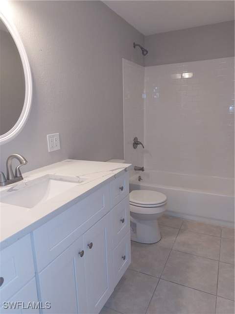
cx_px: 118
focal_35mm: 24
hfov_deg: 56.8
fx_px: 217
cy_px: 157
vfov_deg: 71.6
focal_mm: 5.23
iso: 200
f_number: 1.8
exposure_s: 1/120
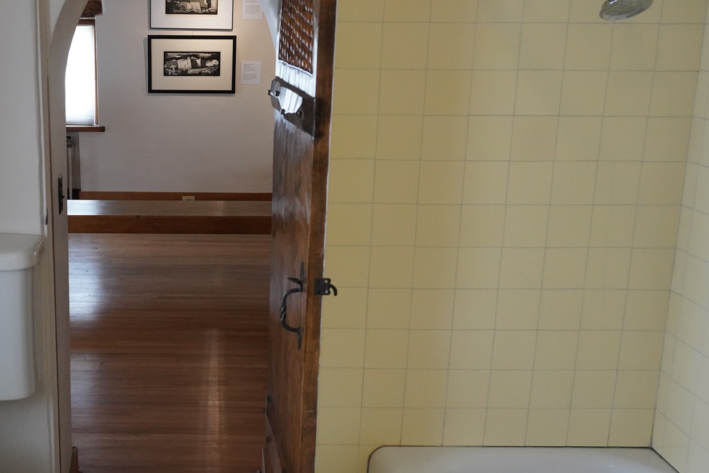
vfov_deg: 29.9
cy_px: 229
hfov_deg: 42.3
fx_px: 886
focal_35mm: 45
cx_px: 178
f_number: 8
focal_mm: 28
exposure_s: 1/100
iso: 4000
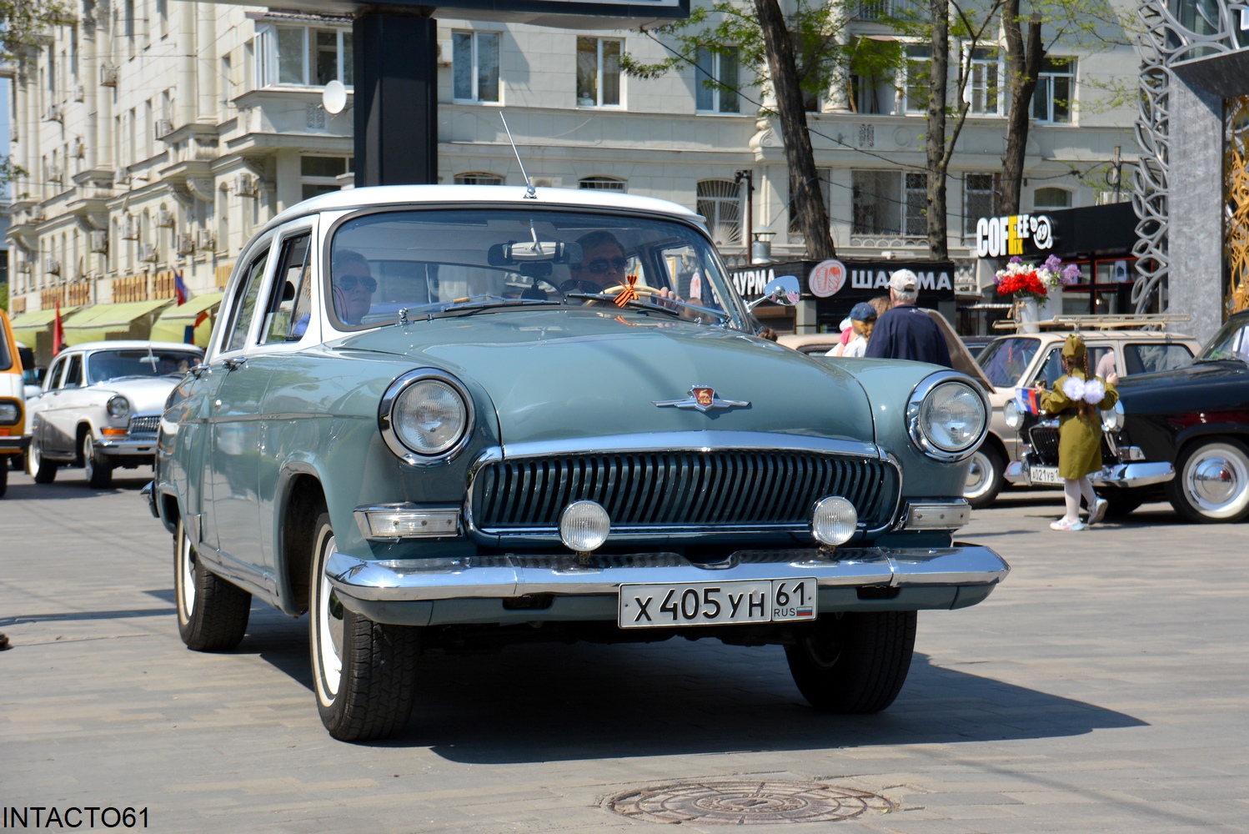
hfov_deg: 30.5
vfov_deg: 20.6
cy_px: 417
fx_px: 2291
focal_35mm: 66
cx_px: 624
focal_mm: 44
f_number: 6.3
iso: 400
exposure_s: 1/1600
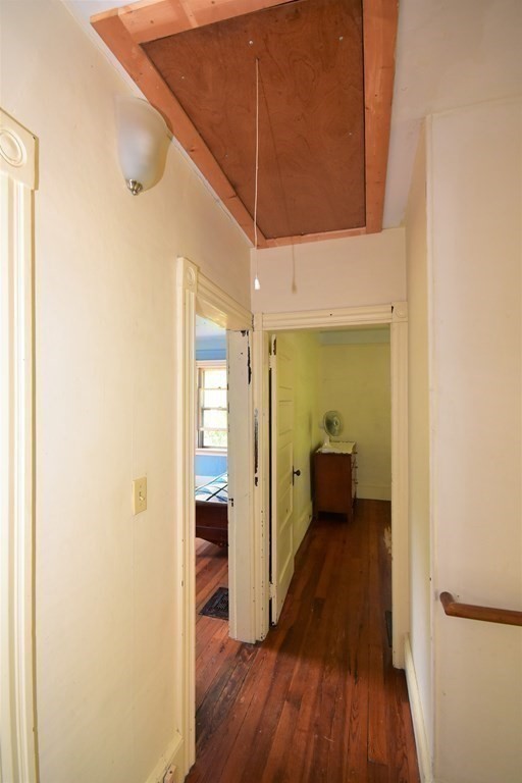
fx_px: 375
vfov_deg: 92.4
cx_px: 261
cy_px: 392
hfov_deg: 69.7
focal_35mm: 17
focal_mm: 11.5
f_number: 7.1
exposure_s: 1/60
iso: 1600
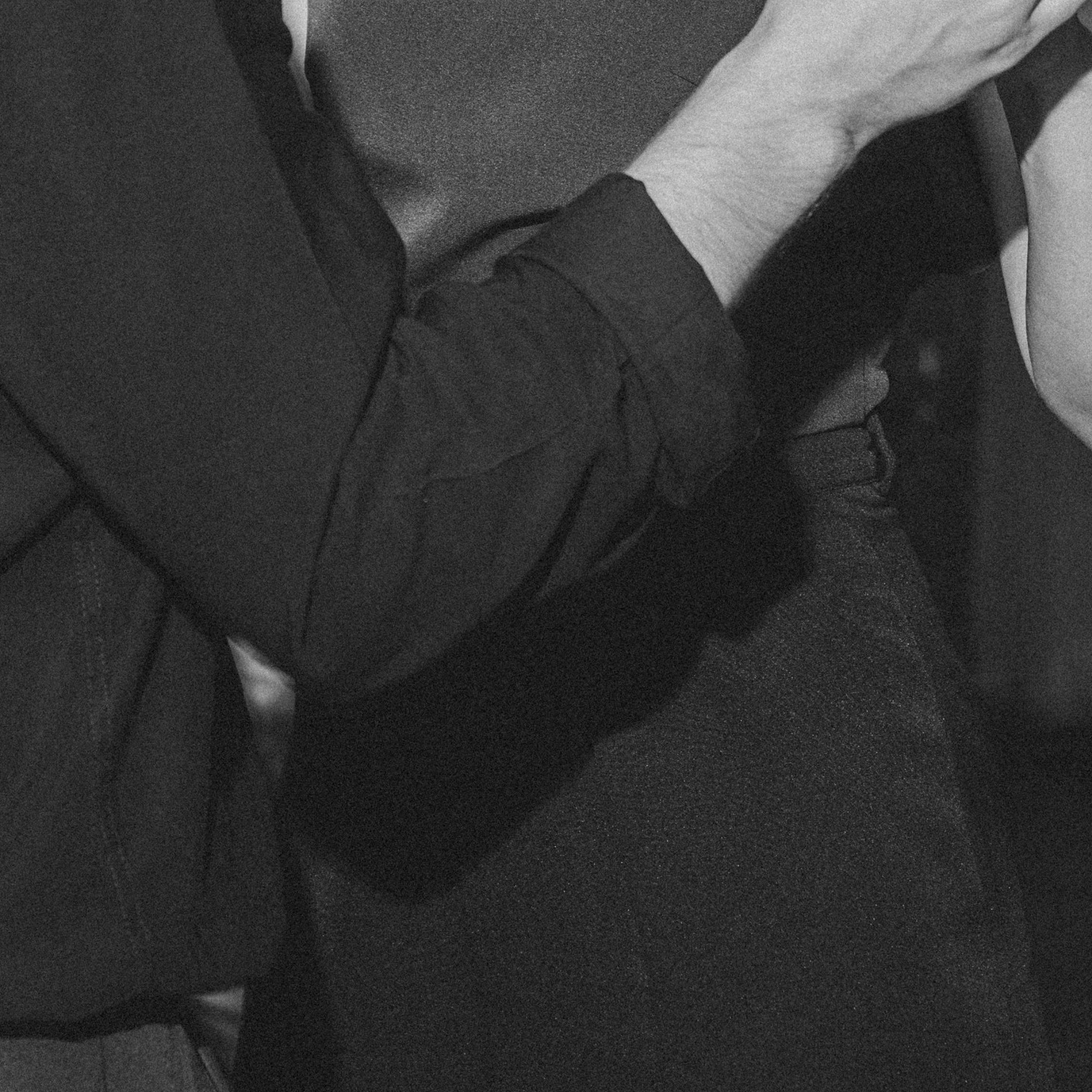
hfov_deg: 12.9
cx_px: 446
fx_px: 4818
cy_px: -300
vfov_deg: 12.6
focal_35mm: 135
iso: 250
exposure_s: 1/60
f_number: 4.5
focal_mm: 57
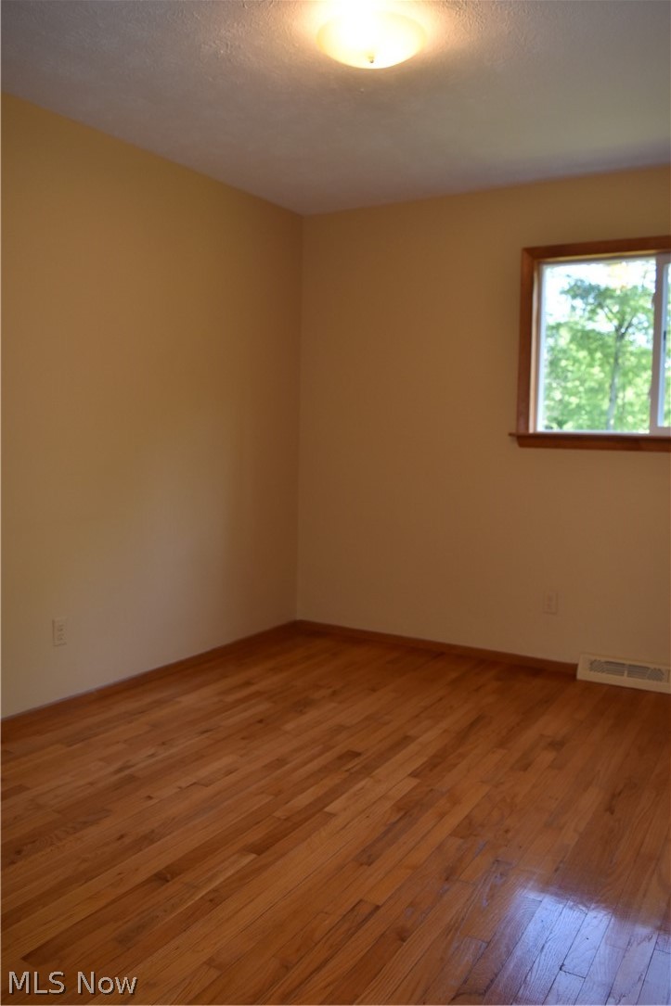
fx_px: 755
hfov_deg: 47.9
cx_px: 336
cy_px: 503
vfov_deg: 67.4
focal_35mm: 27
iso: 400
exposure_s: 1/160
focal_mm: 18
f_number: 4
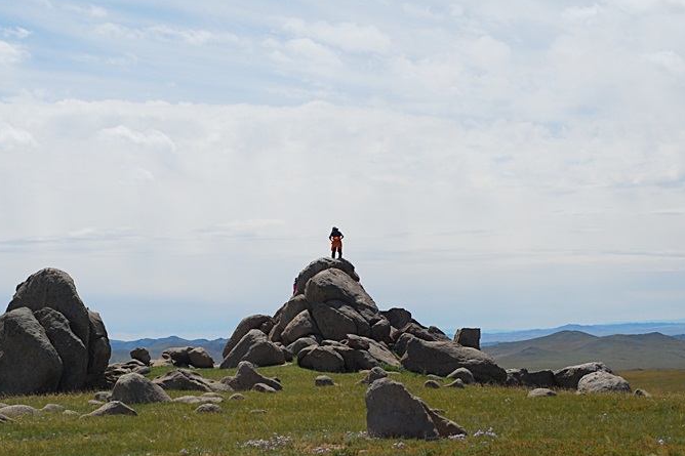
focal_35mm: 90
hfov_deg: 22.6
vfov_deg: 15.2
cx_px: 318
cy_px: 248
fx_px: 1712
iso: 360
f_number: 5.6
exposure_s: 1/4000
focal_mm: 50
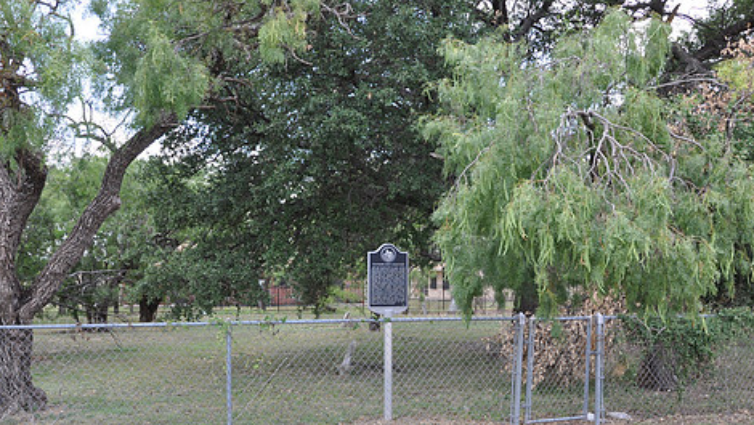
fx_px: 813
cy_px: 293
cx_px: 393
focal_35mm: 41
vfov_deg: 29.0
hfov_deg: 49.7
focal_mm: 21
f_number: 5.6
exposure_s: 1/125
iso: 320
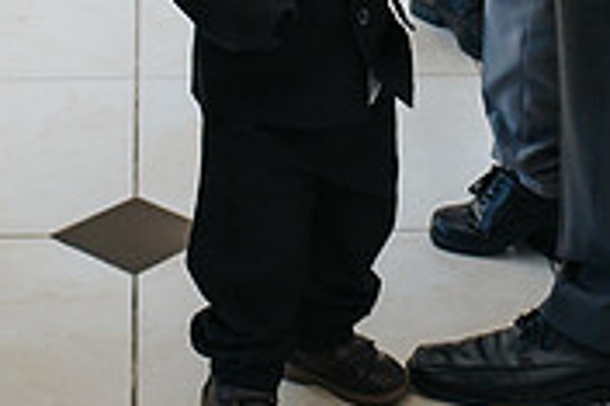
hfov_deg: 15.8
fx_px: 2201
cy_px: -80
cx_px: 286
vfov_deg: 10.4
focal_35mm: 130
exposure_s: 1/320
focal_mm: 35
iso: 800
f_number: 3.5
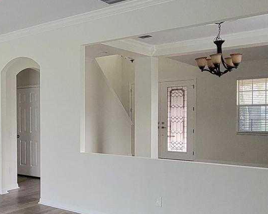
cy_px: 92
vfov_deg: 39.1
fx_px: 301
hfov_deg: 40.4
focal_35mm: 38
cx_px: -14
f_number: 2.2
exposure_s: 1/30
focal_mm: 2.2
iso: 640
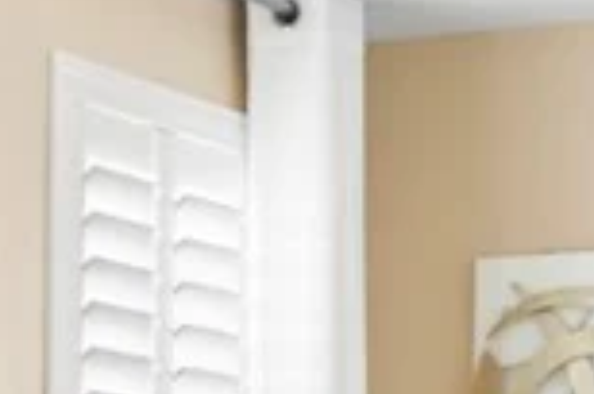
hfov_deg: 7.9
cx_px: -841
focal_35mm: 240
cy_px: 747
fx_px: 3952
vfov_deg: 5.6
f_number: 8
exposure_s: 1/8
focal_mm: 24
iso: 400
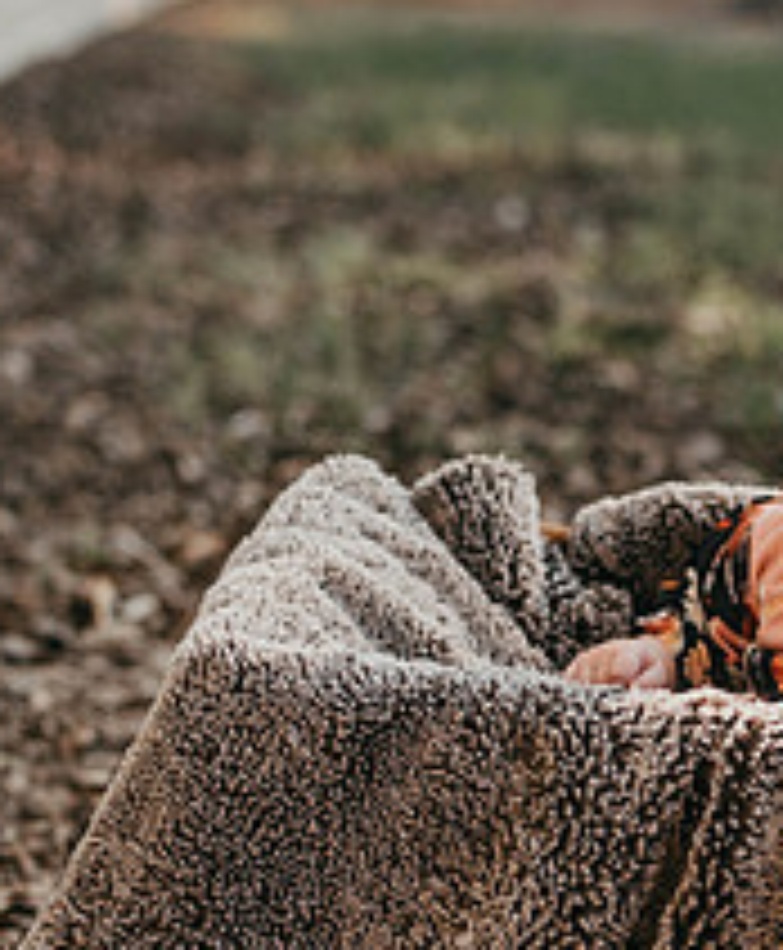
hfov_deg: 15.0
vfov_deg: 18.2
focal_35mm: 104
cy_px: 569
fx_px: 2958
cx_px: 611
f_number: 1.6
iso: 64
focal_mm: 35
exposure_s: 1/1600
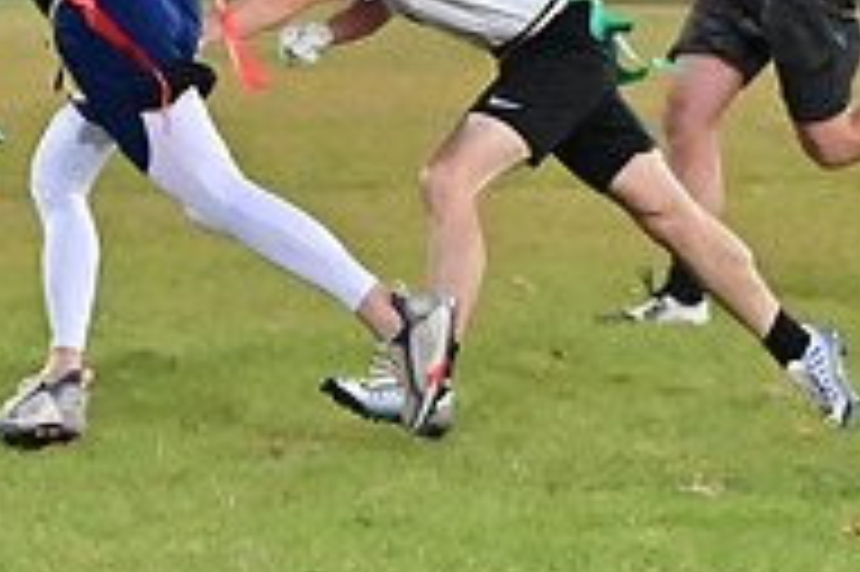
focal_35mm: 478
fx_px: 11409
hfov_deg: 4.3
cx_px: 180
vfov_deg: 2.9
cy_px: 281
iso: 6400
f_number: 4
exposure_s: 1/400
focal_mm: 105
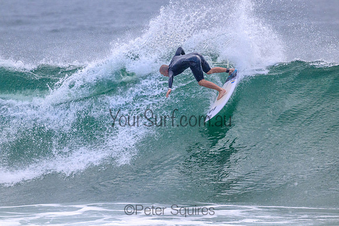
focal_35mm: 800
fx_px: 7537
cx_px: 178
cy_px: 107
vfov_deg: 1.7
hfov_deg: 2.6
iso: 2200
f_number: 11
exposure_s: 1/1600
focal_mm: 760
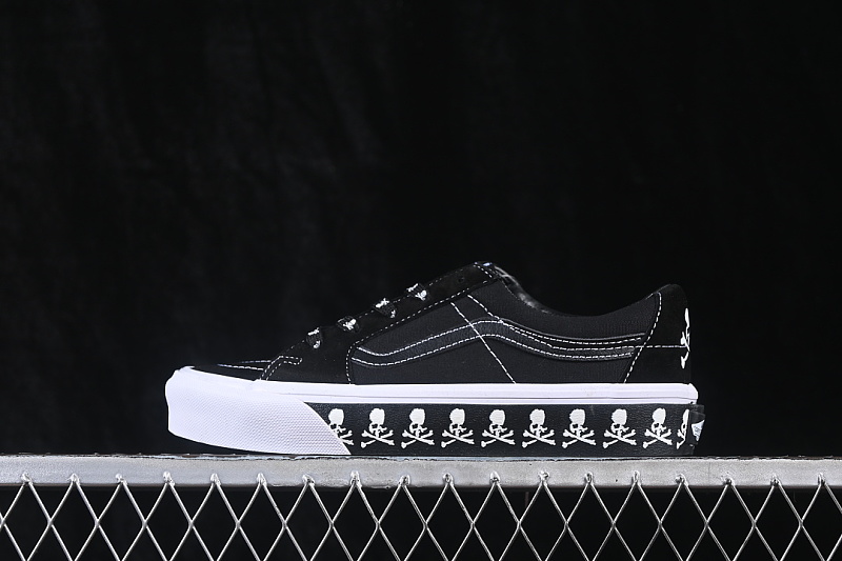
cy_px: 280
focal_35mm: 75
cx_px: 421
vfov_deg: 18.2
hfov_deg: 27.0
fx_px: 1754
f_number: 6.3
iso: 160
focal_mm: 50
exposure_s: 1/60
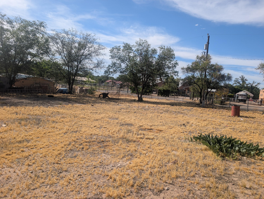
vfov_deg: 56.9
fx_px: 183
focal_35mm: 24
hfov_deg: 71.5
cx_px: 132
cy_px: 100
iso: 20
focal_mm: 6.9
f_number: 1.68
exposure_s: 1/1497
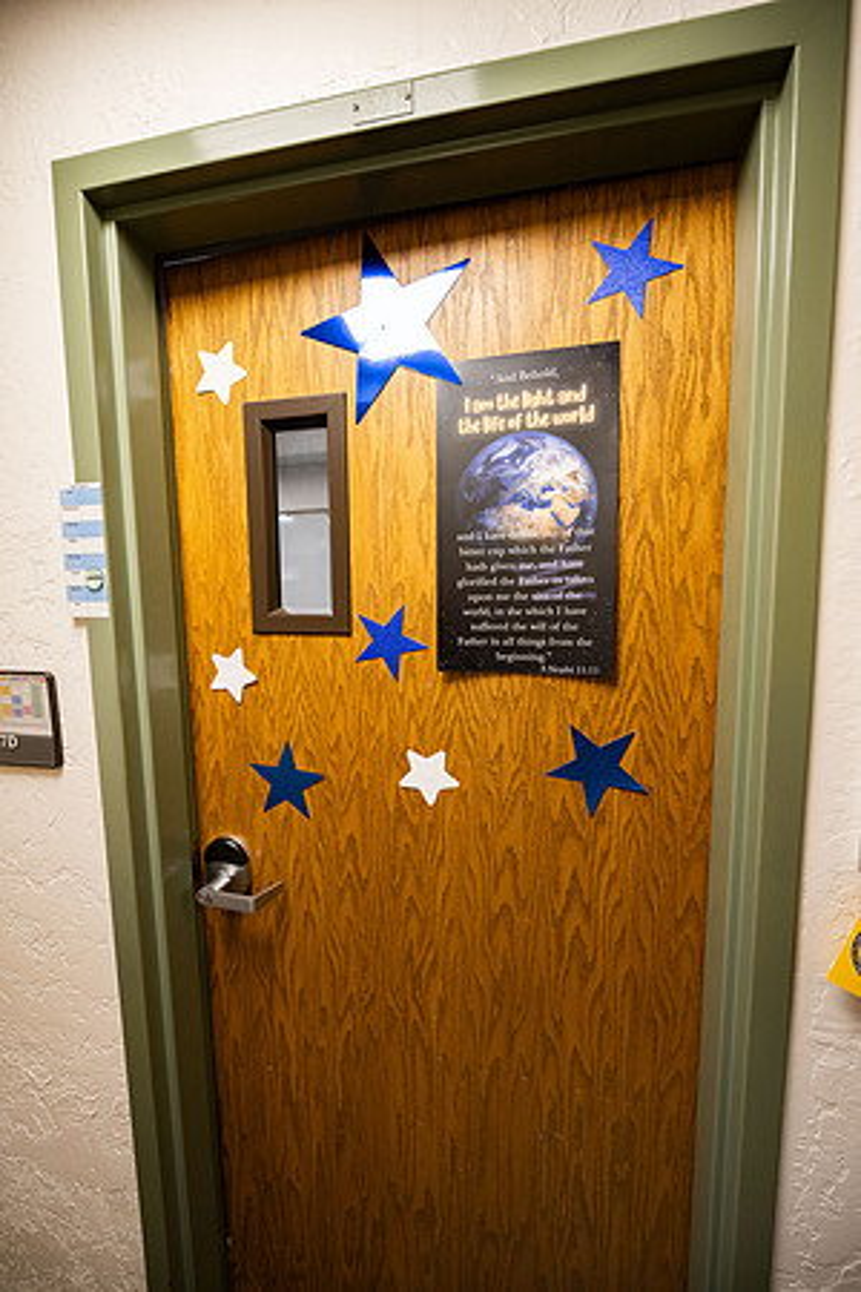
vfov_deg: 104.3
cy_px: 646
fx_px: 502
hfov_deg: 81.2
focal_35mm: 14
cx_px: 430
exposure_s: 1/250
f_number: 2.8
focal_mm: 14
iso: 640
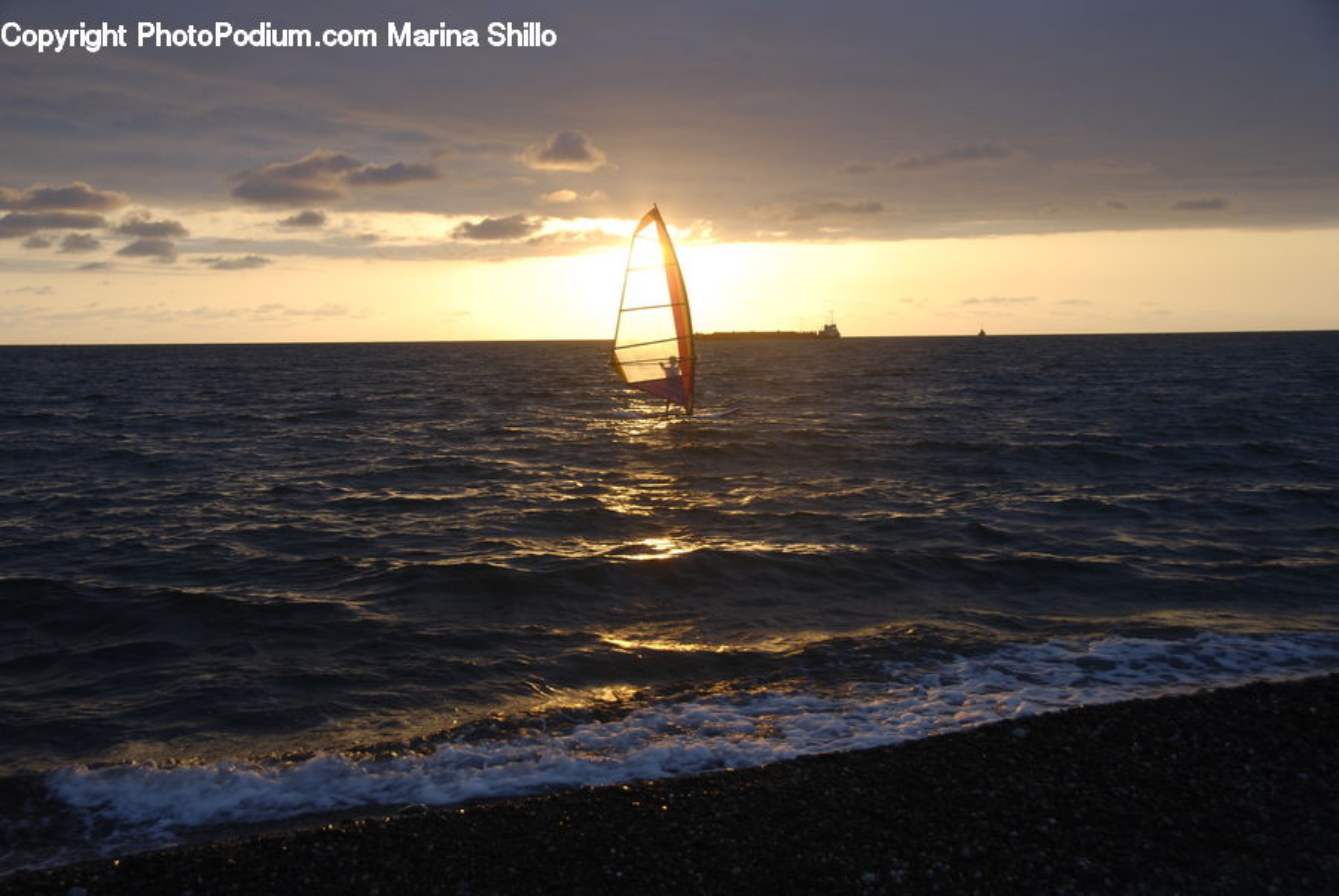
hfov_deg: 47.9
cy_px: 448
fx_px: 1508
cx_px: 670
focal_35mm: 40
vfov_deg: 33.1
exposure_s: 1/50
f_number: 4.5
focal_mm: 27
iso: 100
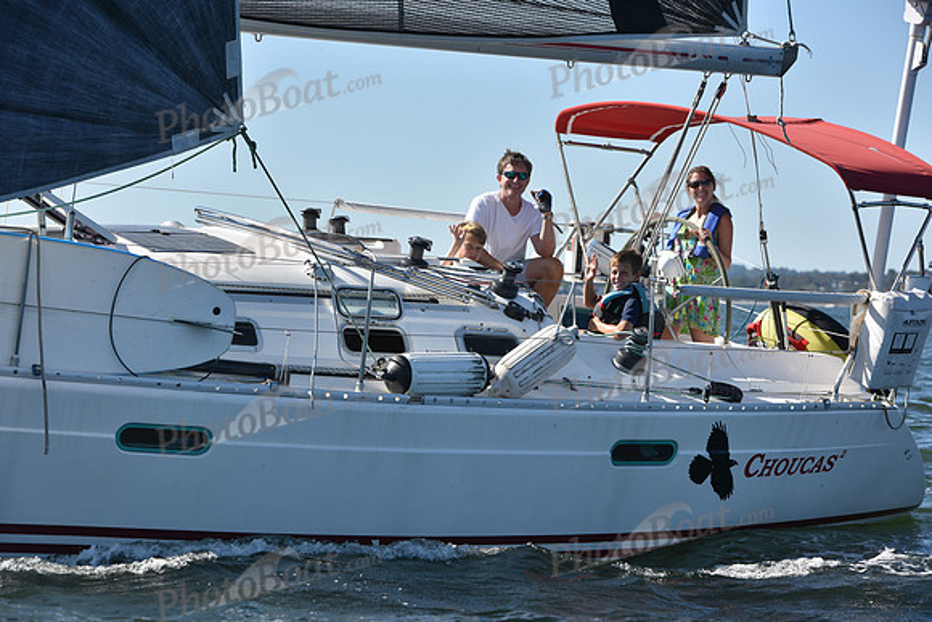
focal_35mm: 130
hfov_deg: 15.8
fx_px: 3366
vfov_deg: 10.6
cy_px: 311
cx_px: 466
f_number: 7.1
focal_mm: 130
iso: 320
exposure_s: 1/1250
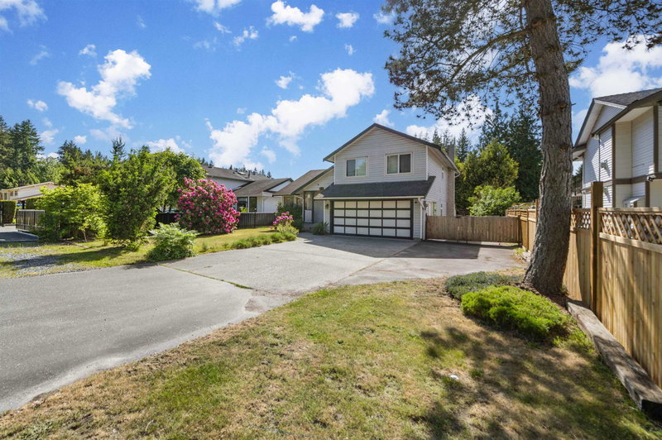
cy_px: 220
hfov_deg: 104.3
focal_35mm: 14
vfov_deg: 81.1
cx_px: 331
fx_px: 257
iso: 100
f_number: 11
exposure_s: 1/100
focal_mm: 14
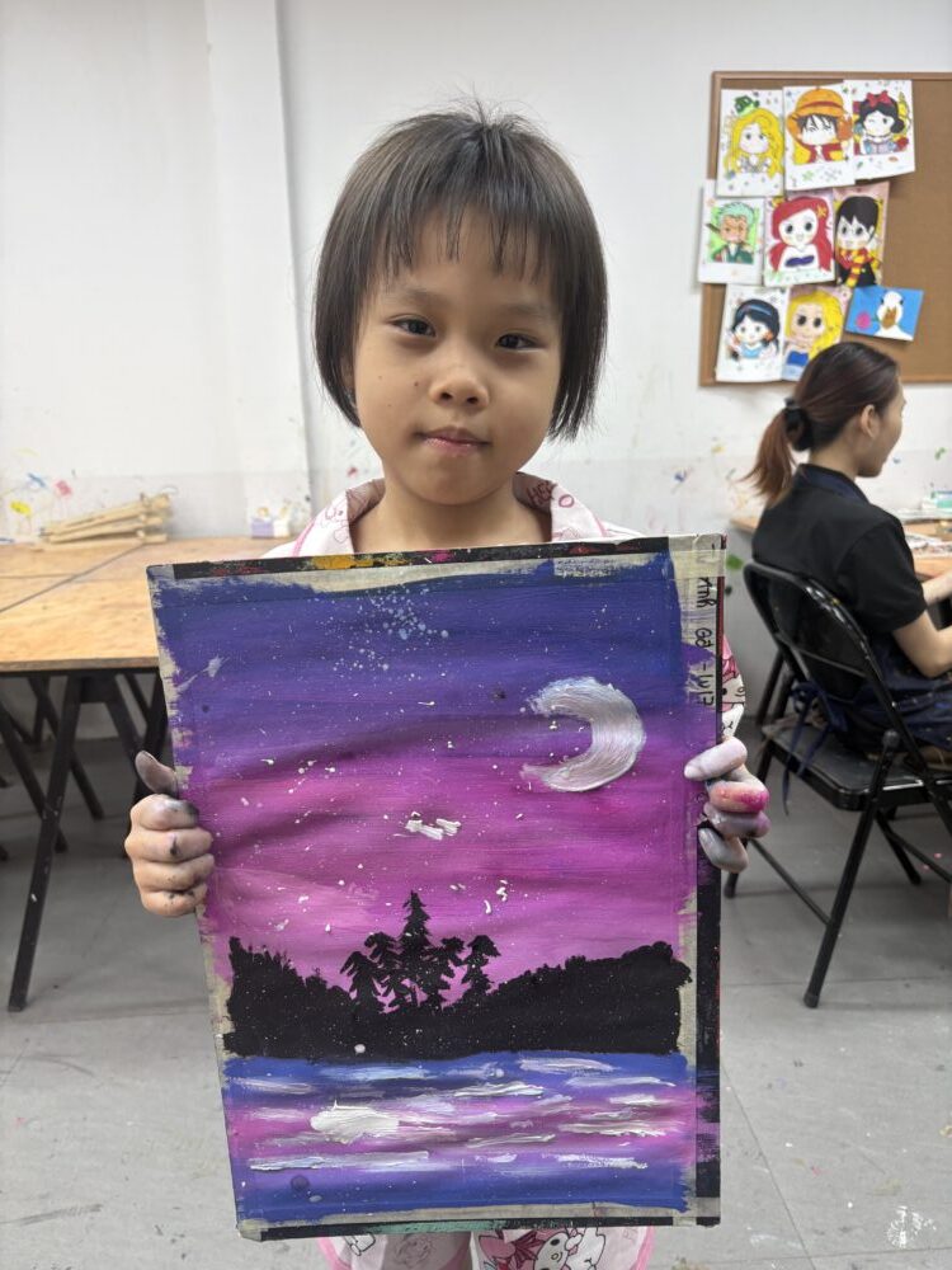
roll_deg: +1.6
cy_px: 635
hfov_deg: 53.1
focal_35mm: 26
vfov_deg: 67.3
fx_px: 953
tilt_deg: -12.4
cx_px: 476
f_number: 1.6
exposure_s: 1/100
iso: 80
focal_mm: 5.96
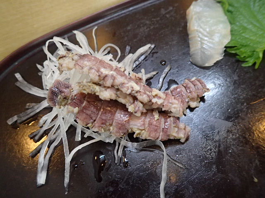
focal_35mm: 25
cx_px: 132
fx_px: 191
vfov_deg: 54.9
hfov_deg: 69.4
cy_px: 99
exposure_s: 1/80
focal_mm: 4.5
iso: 800
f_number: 2
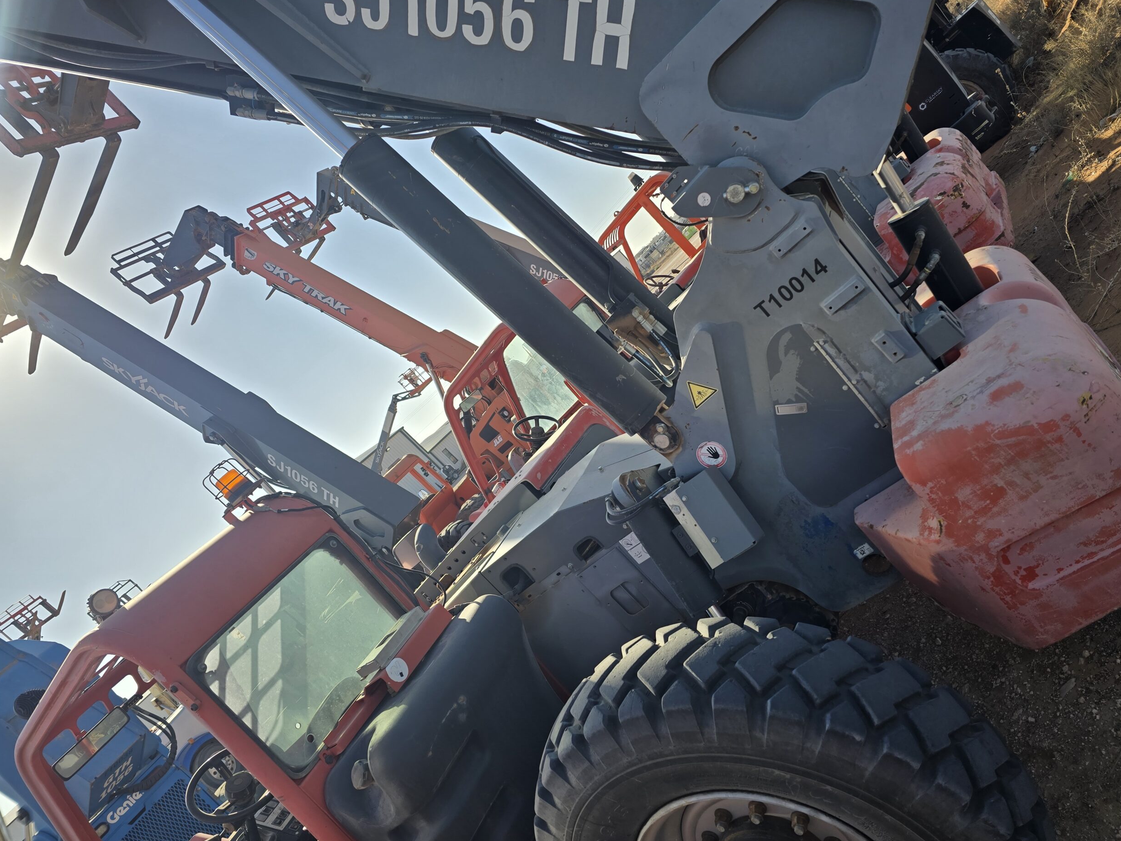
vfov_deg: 56.8
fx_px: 777
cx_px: 583
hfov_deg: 71.6
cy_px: 419
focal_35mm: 24
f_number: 1.7
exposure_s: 1/922
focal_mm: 6.3
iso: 12
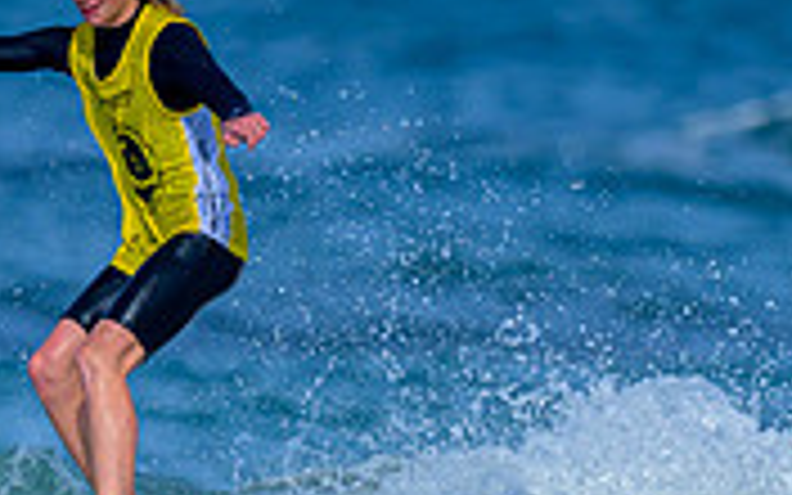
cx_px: 82
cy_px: 825
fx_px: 79669
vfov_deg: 0.4
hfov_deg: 0.6
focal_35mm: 3691
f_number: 6.3
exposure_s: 1/2000
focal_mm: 800
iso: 200
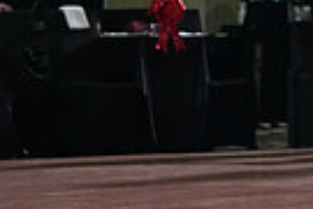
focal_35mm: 404
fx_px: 3512
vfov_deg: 3.4
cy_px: 17
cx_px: 670
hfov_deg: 5.0
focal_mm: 94
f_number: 5.6
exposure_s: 1/400
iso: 6400
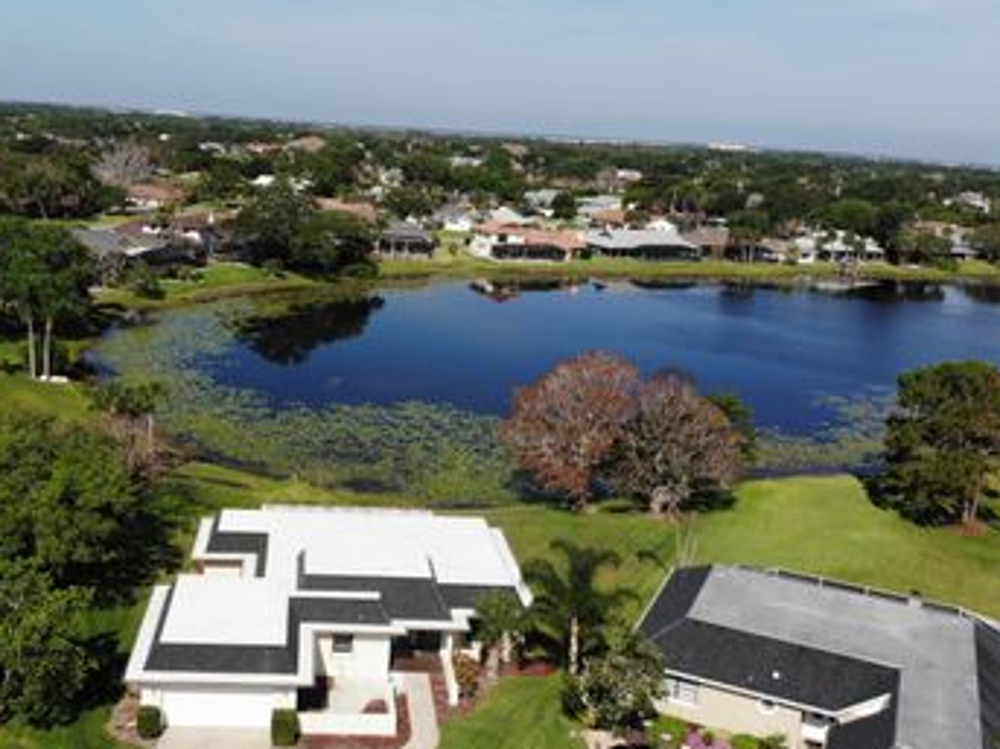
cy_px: 383
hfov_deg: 52.0
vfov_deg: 40.7
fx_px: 1011
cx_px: 364
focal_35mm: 35
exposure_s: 1/1350
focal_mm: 4.5
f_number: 2.8
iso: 100
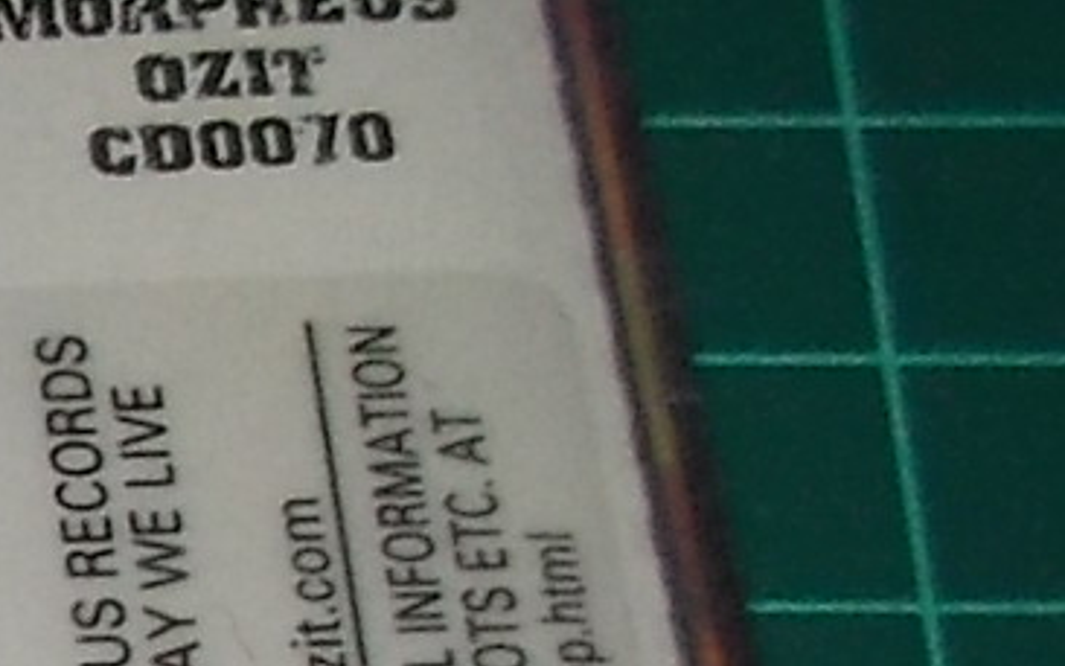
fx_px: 5545
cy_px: 1681
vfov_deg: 6.5
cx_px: -1606
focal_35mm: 191
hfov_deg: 9.6
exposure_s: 1/30
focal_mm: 4.1
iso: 200
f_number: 3.3
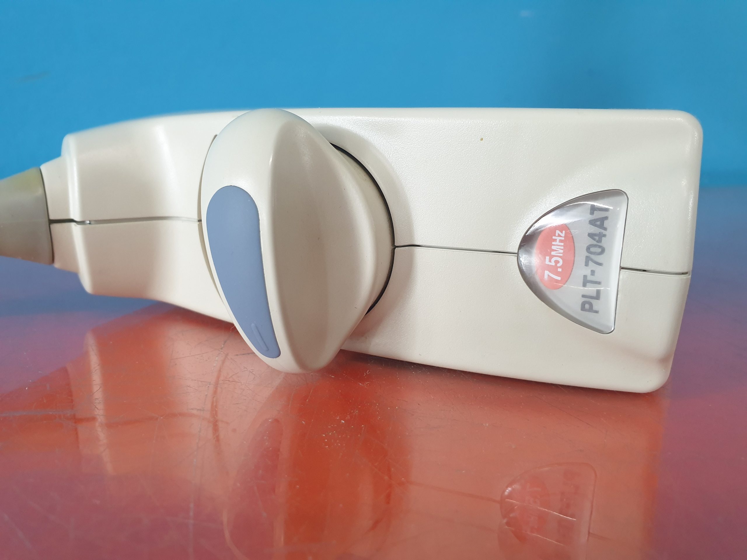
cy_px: 280
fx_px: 561
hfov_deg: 67.3
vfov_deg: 53.1
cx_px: 374
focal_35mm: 26
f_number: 2.4
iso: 320
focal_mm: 4.3
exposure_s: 1/50
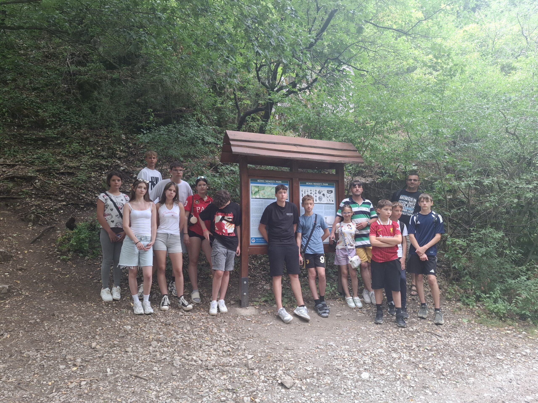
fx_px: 357
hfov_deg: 73.9
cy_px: 202
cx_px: 269
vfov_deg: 58.9
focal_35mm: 23
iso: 80
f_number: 1.8
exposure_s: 1/120
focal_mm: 5.54
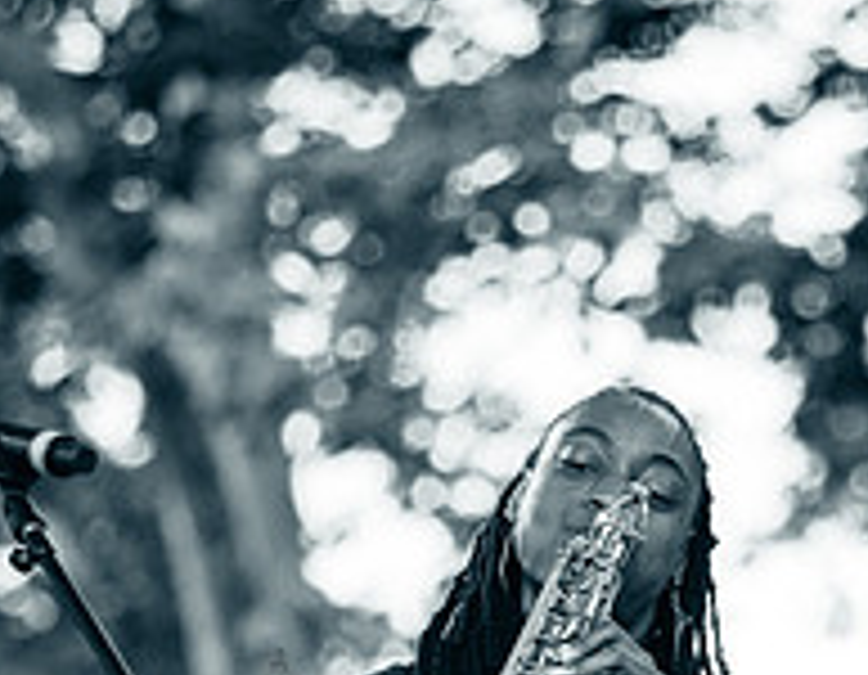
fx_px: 10772
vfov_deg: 3.6
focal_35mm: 424
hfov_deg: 4.6
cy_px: 972
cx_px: 615
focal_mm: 120
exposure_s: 1/1250
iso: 1250
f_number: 2.8
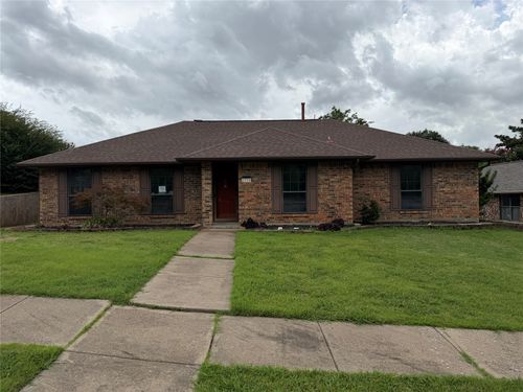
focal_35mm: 24
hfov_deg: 71.6
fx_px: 363
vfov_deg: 56.8
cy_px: 196
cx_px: 262
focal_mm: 6.76
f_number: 1.78
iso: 80
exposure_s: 1/5714
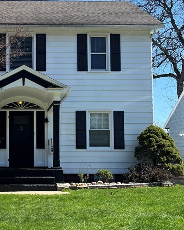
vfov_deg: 36.0
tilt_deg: +5.0
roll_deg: +0.0
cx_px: 17
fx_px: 354
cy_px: 126
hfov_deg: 28.0
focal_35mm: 52
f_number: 1.5
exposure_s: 1/2404
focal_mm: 5.7
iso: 50
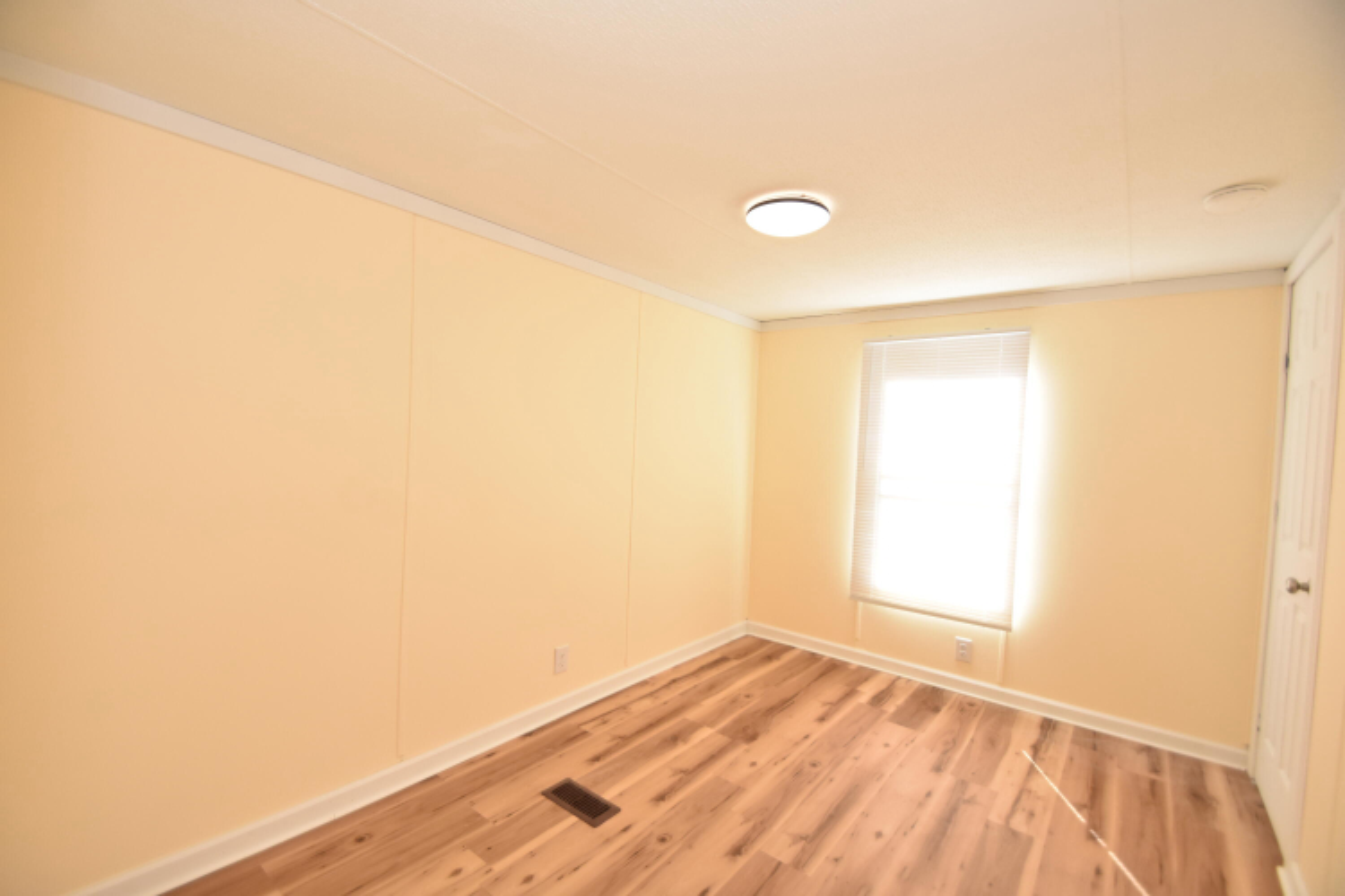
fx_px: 560
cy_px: 448
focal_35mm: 15
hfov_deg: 100.4
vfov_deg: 77.3
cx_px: 672
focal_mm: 10
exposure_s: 1/250
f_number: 3.5
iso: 800
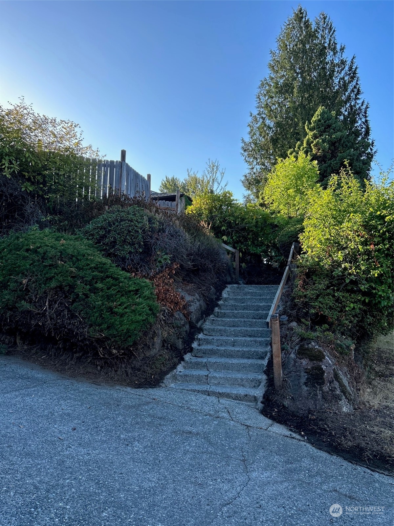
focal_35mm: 26
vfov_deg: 67.3
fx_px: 395
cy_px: 263
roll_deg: +1.0
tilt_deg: +6.5
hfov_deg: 53.1
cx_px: 197
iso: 50
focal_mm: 5.7
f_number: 1.5
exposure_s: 1/1597
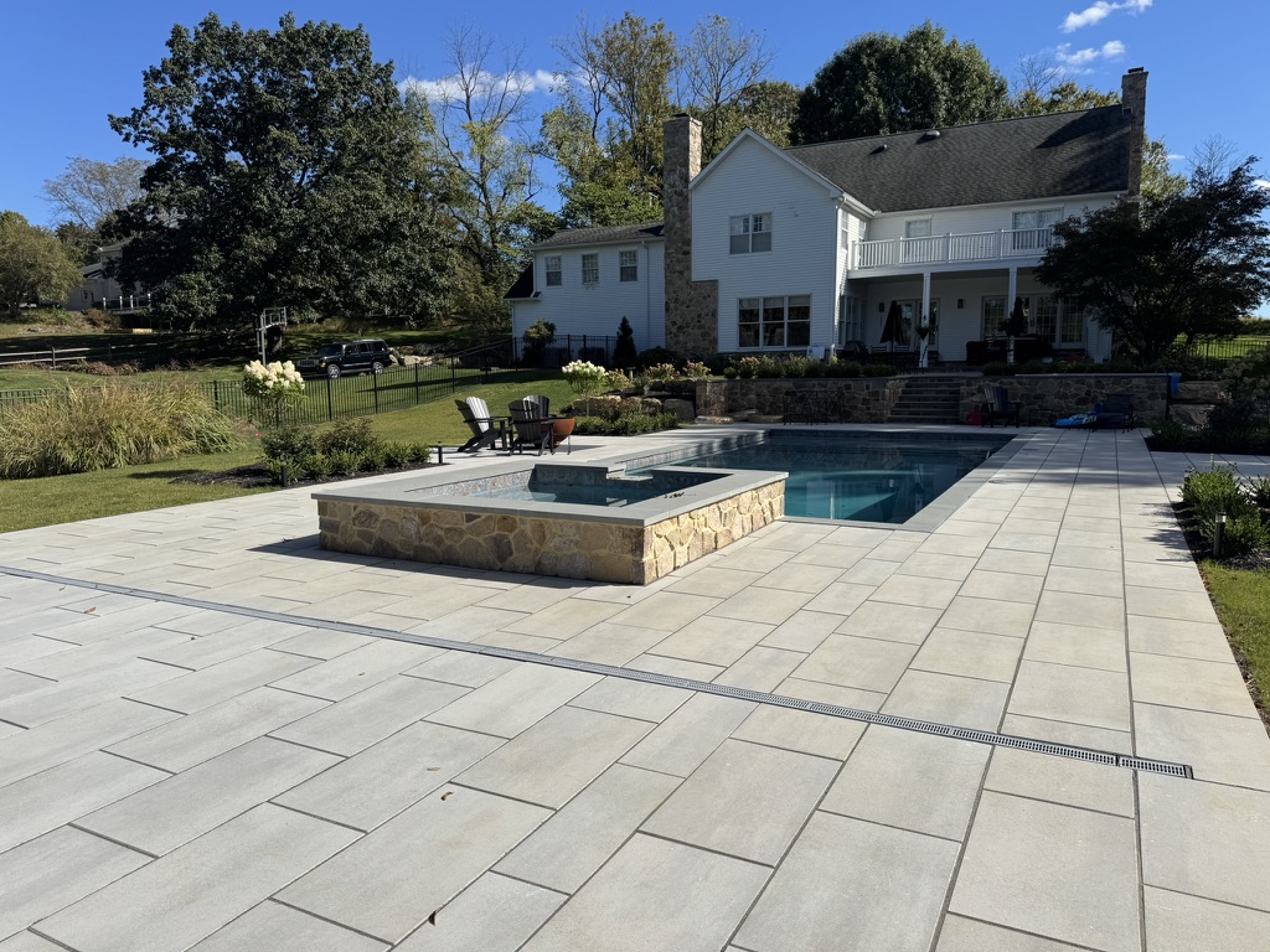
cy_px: 476
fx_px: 881
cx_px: 635
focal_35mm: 24
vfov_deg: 56.8
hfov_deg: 71.6
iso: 80
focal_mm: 6.76
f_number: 1.78
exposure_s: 1/6410
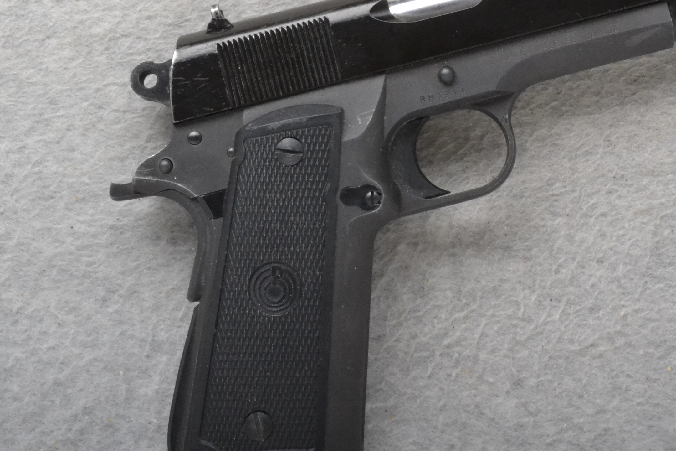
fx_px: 1803
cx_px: 433
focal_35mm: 96
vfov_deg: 14.2
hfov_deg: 21.2
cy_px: 182
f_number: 20
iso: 3200
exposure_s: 1/160
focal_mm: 40
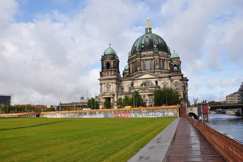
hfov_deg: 59.6
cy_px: 81
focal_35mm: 32
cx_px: 122
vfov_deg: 41.6
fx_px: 212
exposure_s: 1/640
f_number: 11
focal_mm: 21
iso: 640
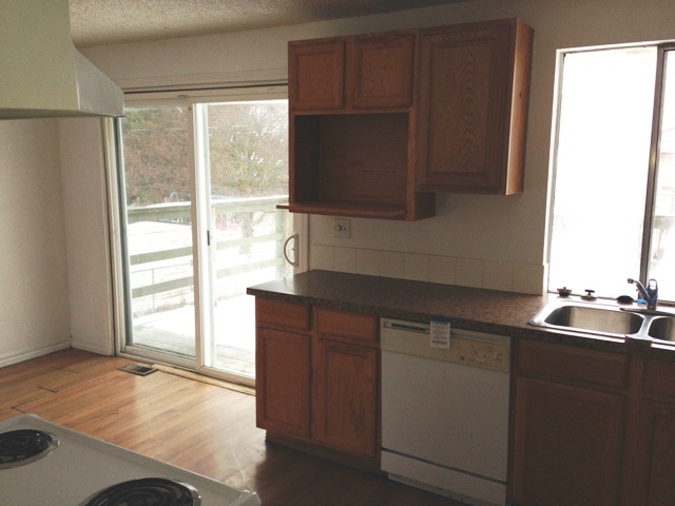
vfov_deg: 42.9
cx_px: 338
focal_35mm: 33
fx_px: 643
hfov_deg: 55.4
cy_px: 253
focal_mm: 4.12
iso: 50
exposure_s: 1/44
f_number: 2.4
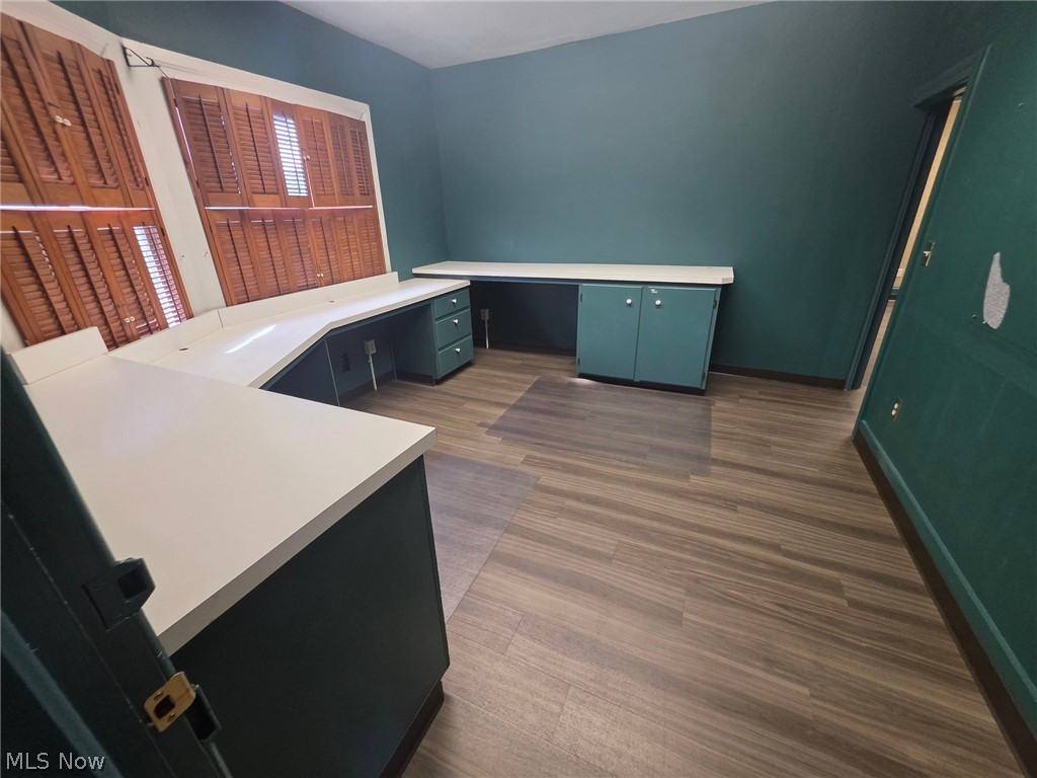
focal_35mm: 13
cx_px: 518
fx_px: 389
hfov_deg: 106.2
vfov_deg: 89.9
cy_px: 389
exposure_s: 1/120
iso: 250
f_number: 1.9
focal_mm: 2.2
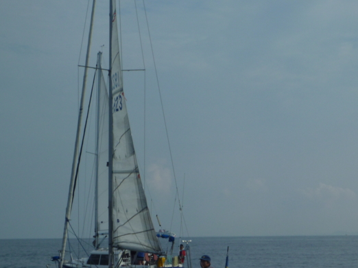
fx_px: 1189
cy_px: 193
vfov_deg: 12.8
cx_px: 236
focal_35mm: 115
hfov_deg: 17.1
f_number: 4.9
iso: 80
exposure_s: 1/800
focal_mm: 13.2
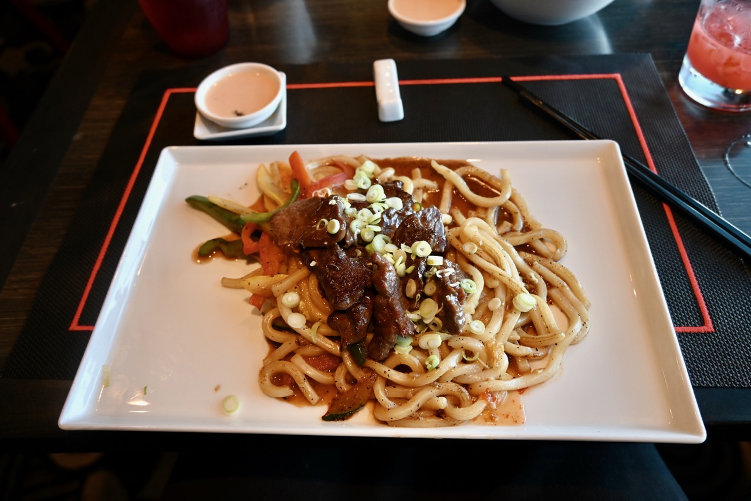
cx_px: 376
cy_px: 250
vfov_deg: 47.9
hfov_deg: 67.4
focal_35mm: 27
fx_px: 563
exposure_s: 1/125
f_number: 3.5
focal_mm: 18
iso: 500
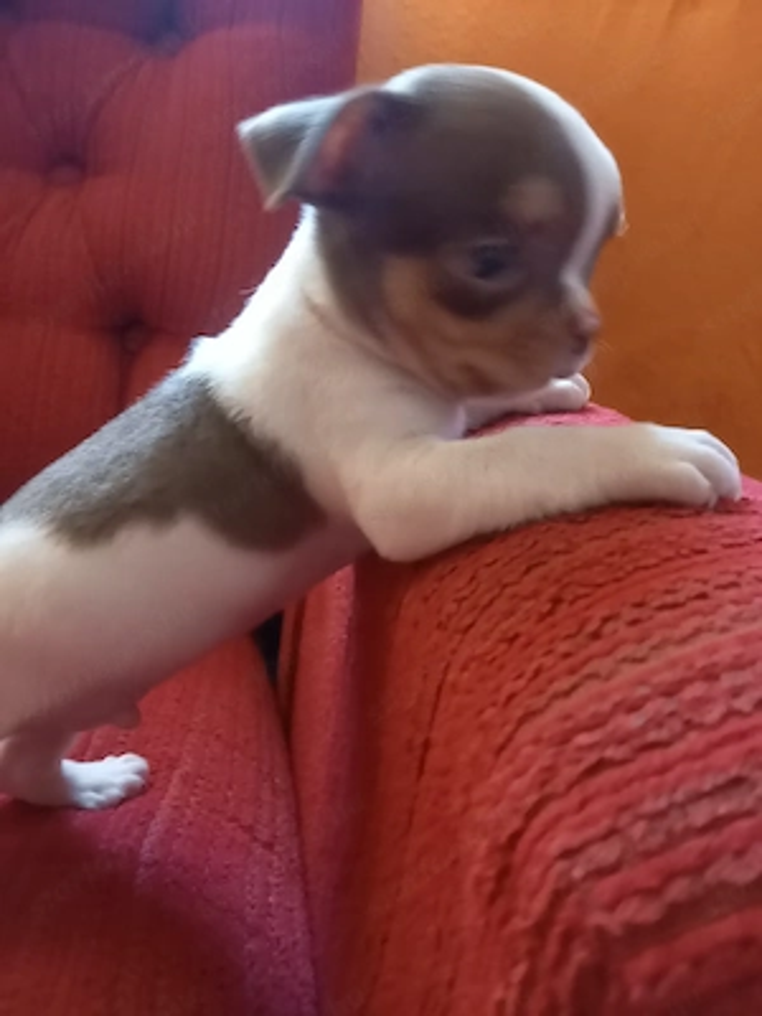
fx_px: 734
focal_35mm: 25
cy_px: 508
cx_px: 381
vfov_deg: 69.4
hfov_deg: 54.9
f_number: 1.8
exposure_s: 1/20
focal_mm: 4.65
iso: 1250
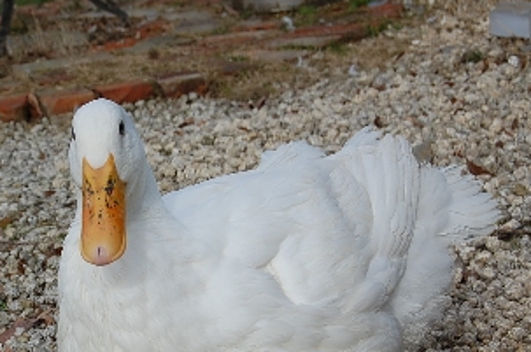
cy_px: 264
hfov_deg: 17.9
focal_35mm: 114
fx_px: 1679
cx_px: 138
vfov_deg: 11.9
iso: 200
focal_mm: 46
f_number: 9
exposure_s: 1/320
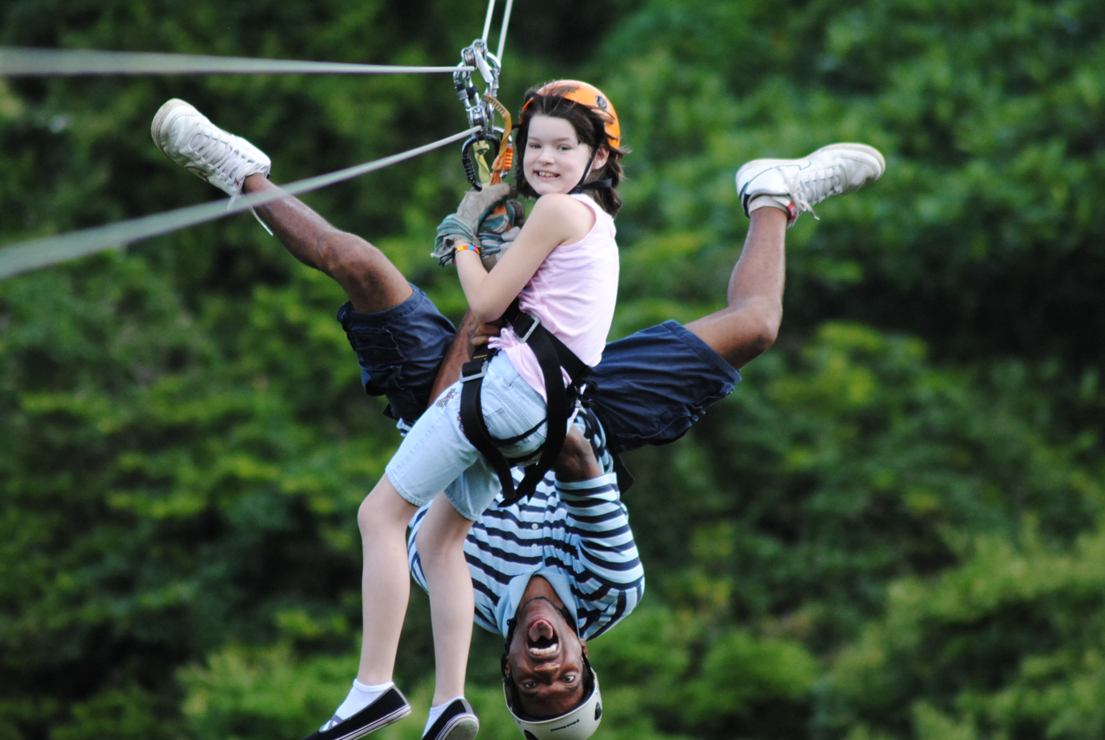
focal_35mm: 487
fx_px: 14968
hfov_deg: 4.2
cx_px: 513
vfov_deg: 2.8
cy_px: 350
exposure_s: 1/500
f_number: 5.6
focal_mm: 300
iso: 640
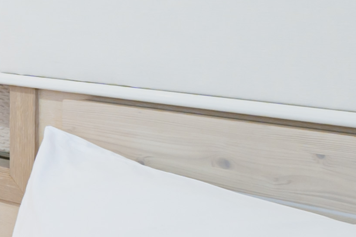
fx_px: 860
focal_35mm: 87
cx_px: -672
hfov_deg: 12.1
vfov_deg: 15.4
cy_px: -6
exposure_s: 1.6
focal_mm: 12
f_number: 10
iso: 100
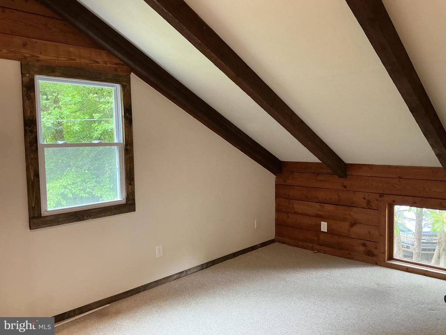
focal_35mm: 29
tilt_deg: -4.5
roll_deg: +0.9
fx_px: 374
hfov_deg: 61.7
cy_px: 168
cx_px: 223
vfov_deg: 48.2
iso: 160
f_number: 1.8
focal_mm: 3
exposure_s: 1/50
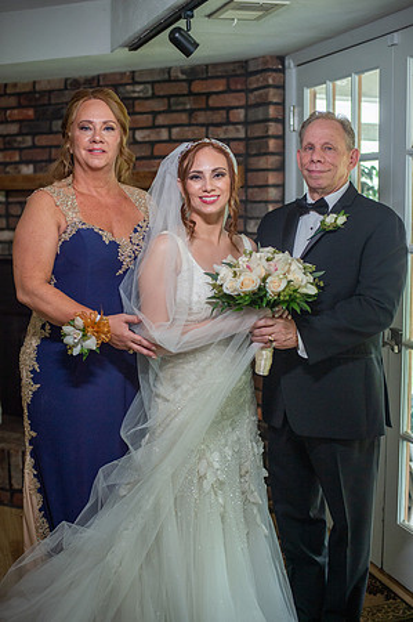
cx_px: 206
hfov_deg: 26.9
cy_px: 311
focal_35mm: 50
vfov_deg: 39.6
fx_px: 862
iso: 1000
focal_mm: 50
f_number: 2.5
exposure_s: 1/400
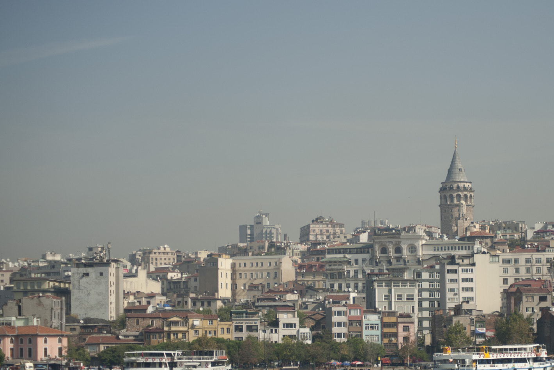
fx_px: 1662
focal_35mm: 108
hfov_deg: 18.9
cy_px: 247
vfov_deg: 12.7
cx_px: 368
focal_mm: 75
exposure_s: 1/2500
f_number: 4
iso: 200
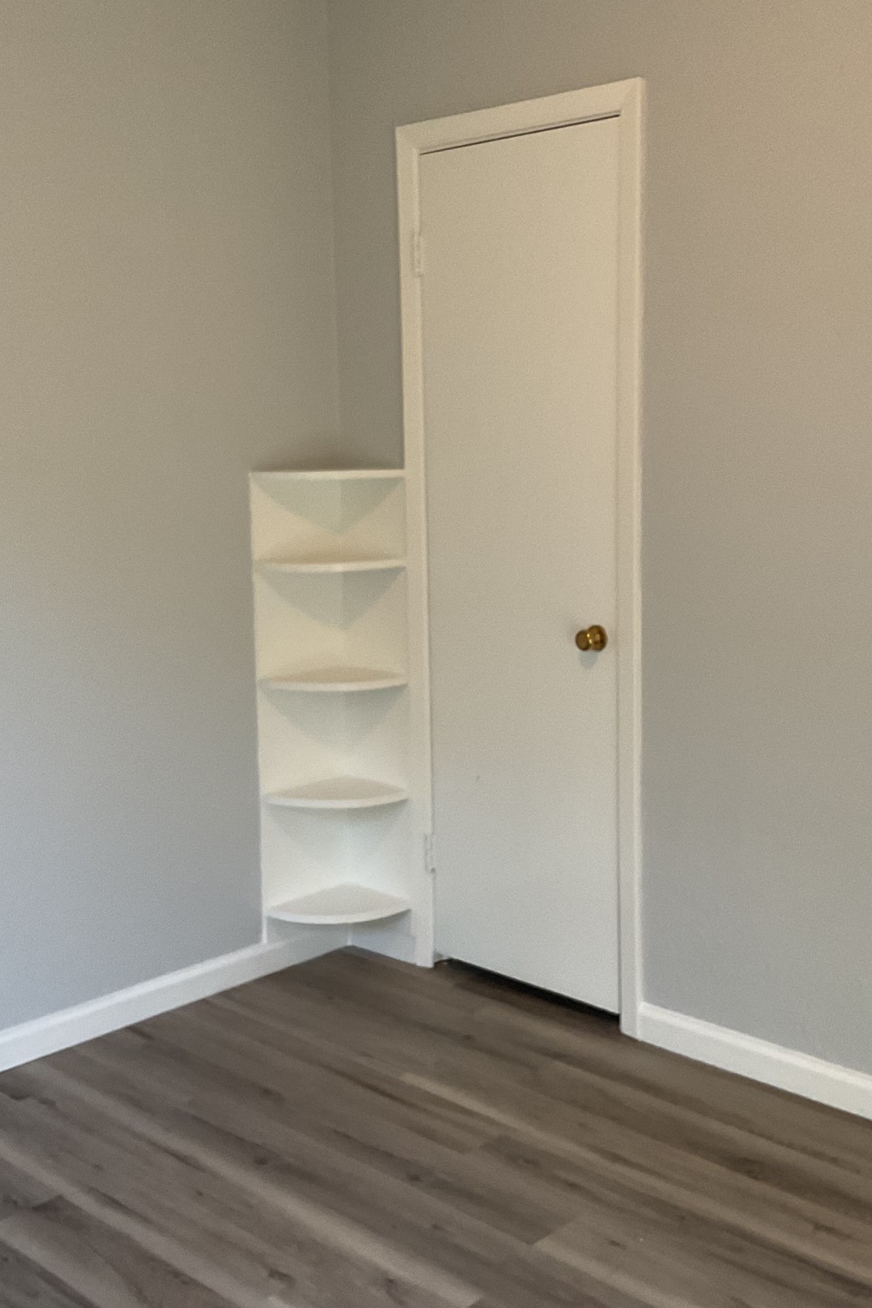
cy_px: 659
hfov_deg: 32.6
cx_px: 470
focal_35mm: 41
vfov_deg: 47.4
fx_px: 1490
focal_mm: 3
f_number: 1.8
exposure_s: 1/60
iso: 100
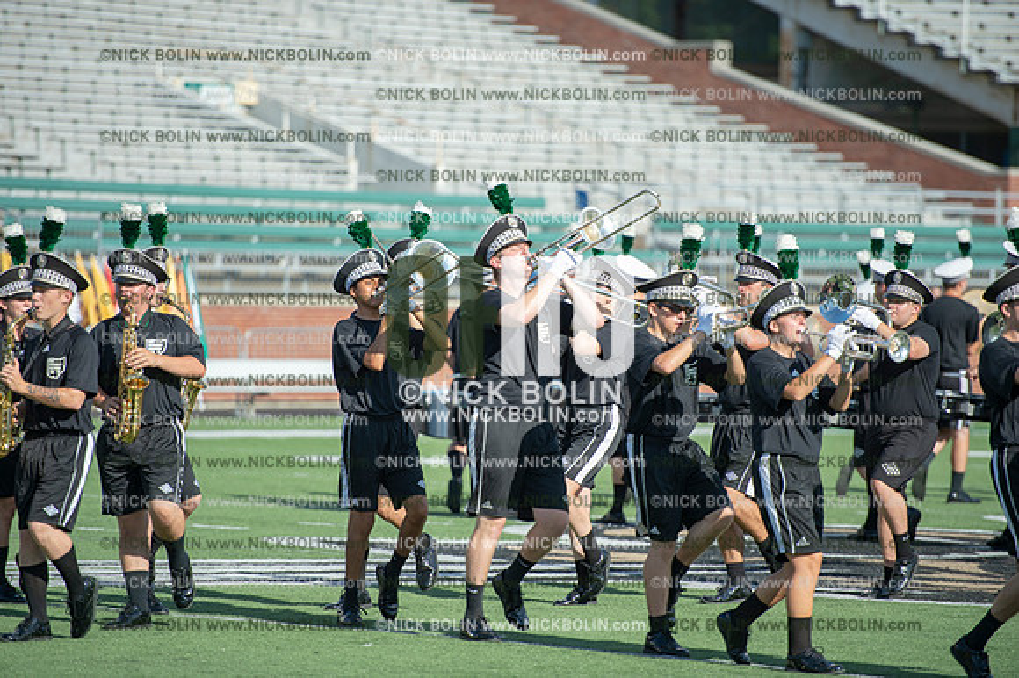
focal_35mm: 200
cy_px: 339
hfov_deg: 10.3
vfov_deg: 6.9
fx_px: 5658
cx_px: 510
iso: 160
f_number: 2.8
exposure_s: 1/2000
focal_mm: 200
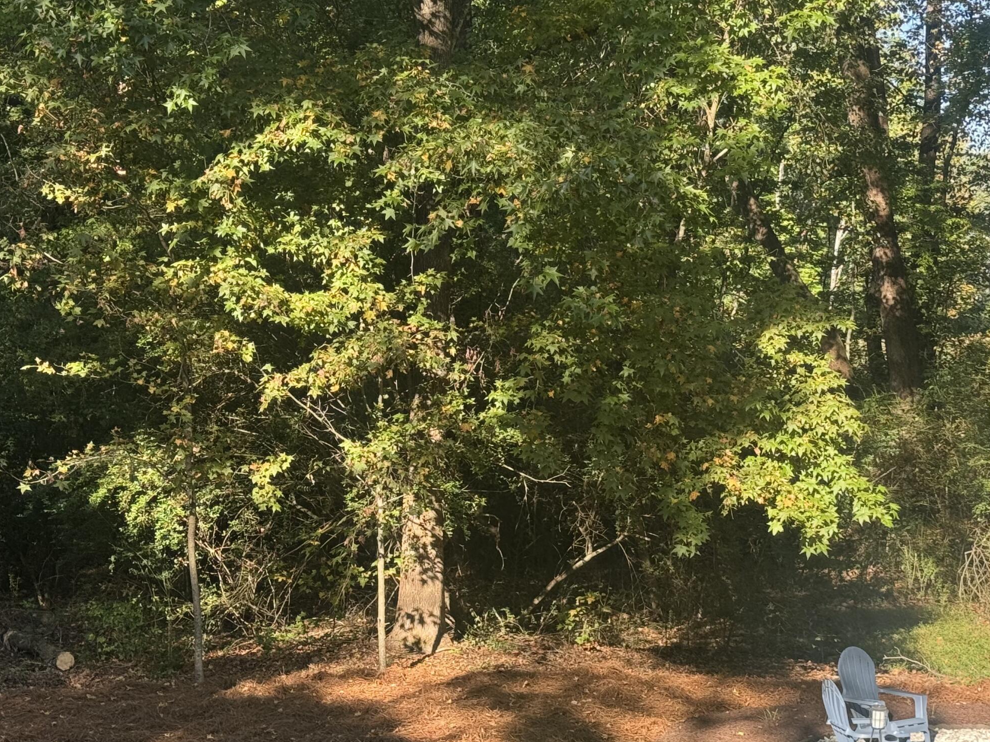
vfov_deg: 20.1
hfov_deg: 26.5
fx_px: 2087
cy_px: 420
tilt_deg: -4.5
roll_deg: -2.3
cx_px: 686
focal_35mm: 73
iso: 64
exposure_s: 1/540
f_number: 1.78
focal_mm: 6.76
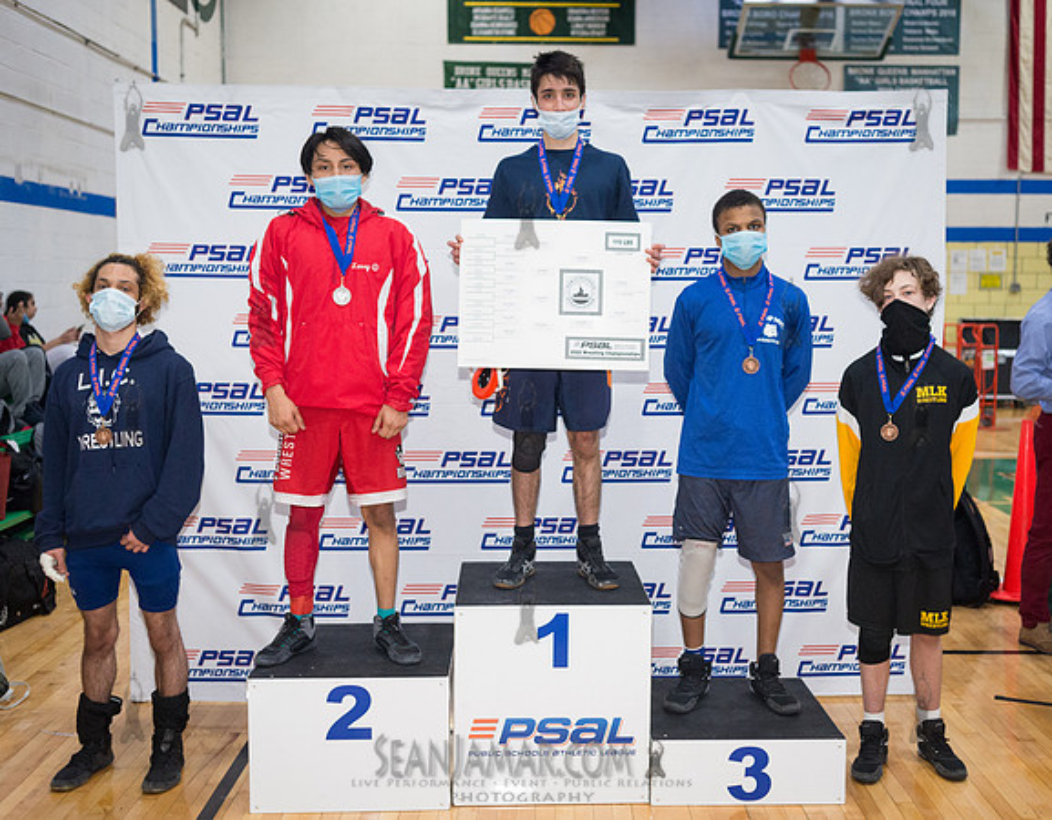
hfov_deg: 46.1
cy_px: 407
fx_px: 1233
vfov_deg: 36.8
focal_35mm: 40
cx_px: 580
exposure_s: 1/400
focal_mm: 35
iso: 4000
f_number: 3.5
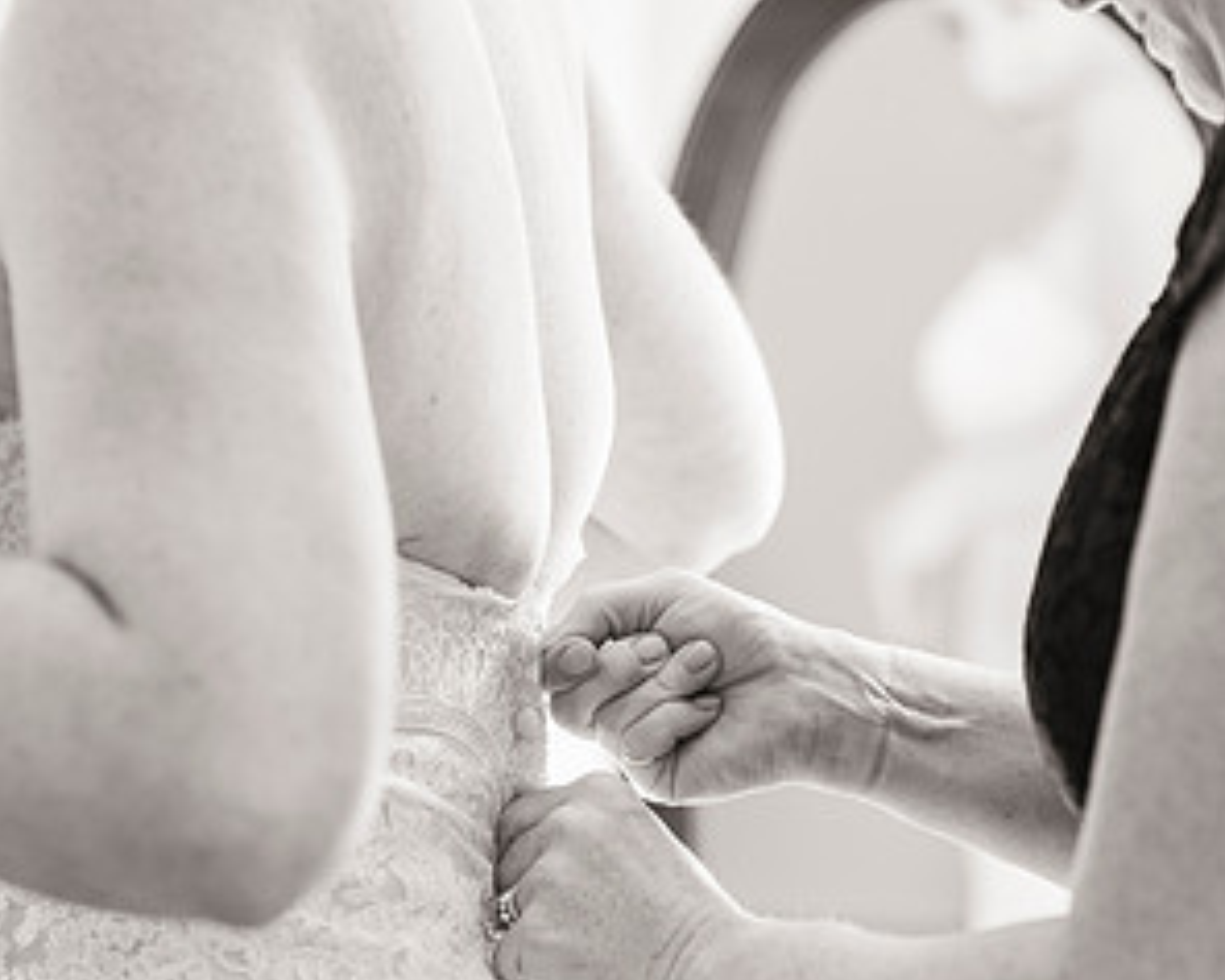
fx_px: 4388
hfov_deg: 15.9
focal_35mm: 121
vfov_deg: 12.6
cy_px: 926
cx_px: 610
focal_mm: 85
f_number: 2.8
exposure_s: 1/160
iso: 640
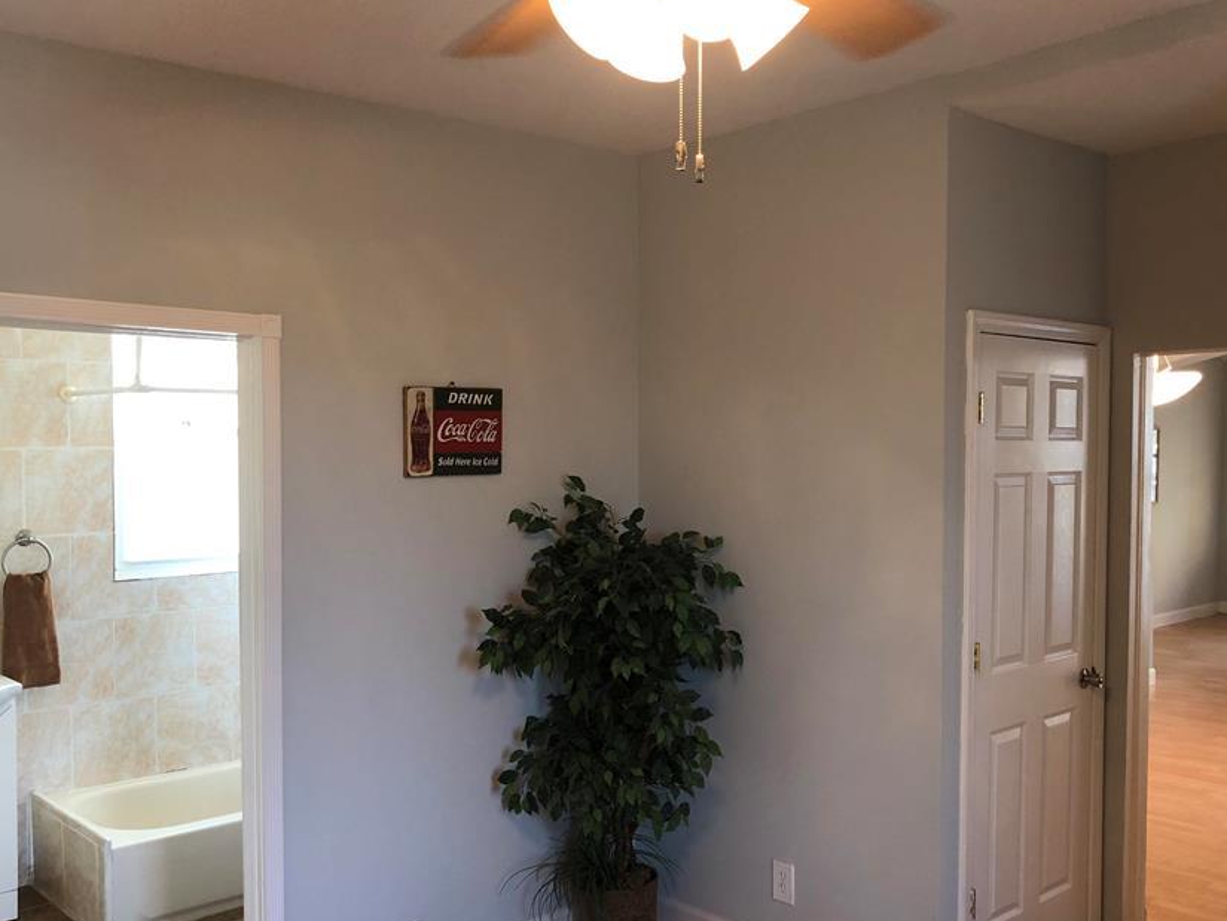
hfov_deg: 51.3
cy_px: 500
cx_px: 619
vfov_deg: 39.6
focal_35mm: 36
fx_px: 1276
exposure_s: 1/15
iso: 40
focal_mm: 3.99
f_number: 1.8
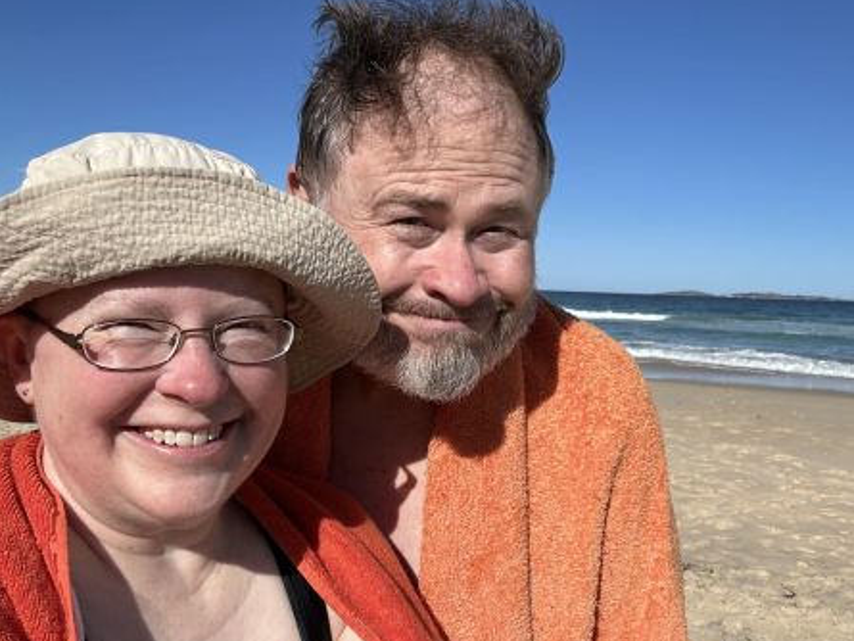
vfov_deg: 45.4
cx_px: 543
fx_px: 765
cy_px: 349
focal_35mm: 31
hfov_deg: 57.5
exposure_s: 1/1996
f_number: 1.9
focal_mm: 2.69
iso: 25
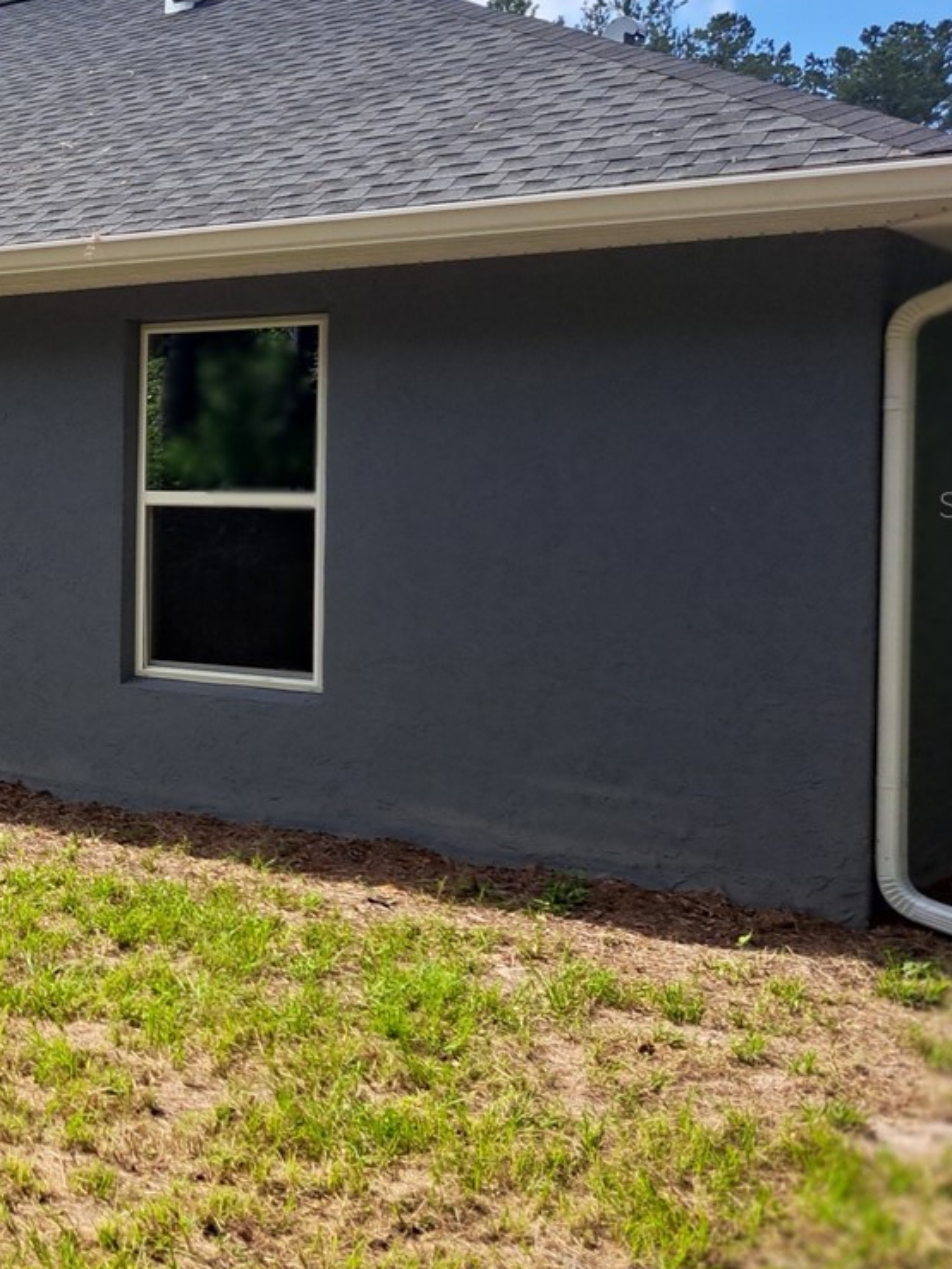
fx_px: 1906
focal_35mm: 52
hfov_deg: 24.6
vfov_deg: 36.7
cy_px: 504
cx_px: -273
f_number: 1.8
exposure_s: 1/946
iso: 50
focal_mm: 5.23
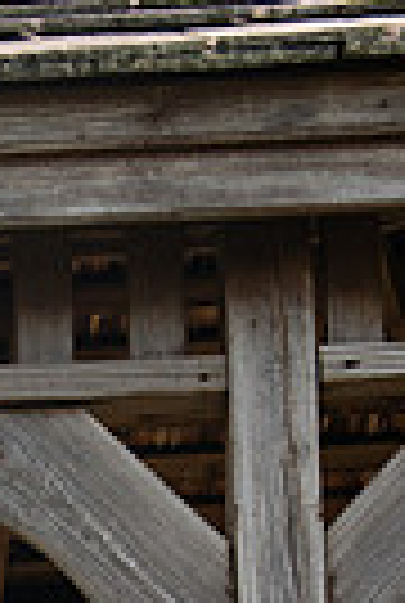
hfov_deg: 8.3
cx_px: -180
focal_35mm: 164
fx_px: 2753
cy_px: 932
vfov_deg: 11.9
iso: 800
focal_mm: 47
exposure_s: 1/1600
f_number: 6.3
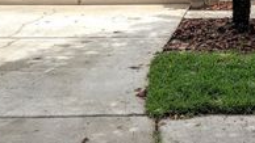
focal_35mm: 76
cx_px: 225
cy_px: -64
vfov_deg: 14.9
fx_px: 514
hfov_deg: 27.0
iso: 51
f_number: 1.8
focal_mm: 4.44
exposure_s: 1/3356
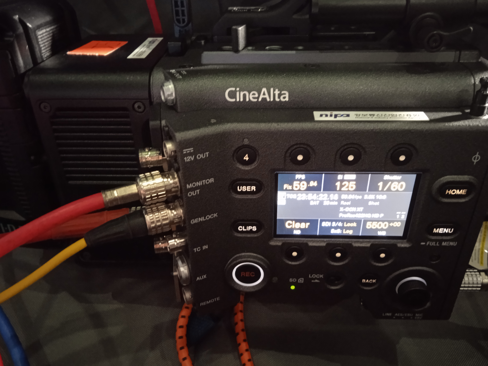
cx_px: 244
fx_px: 395
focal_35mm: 28
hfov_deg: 63.4
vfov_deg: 49.7
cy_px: 183
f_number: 2.2
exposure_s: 1/13.3
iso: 2103
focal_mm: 3.43
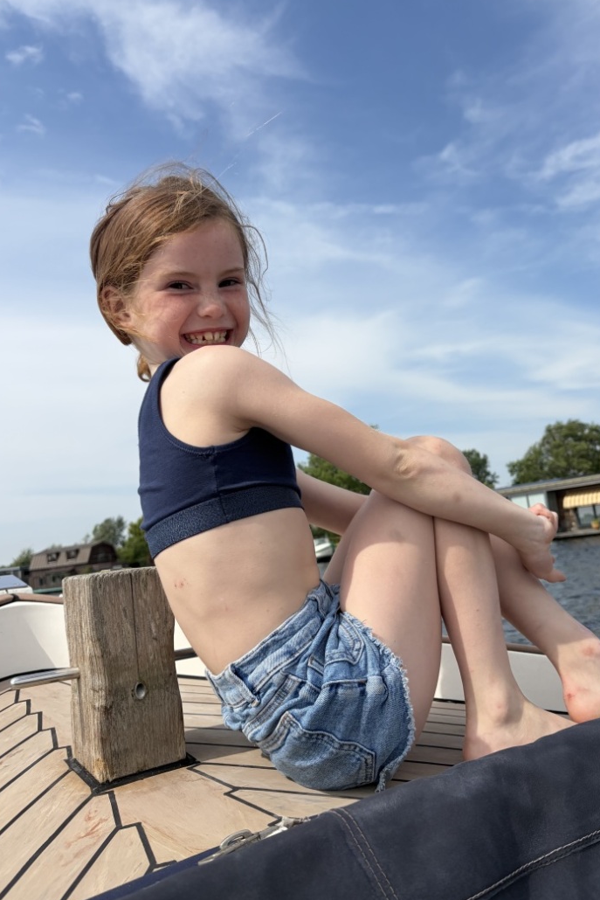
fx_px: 700
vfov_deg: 65.5
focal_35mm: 28
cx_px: 319
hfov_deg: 46.4
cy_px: 448
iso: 64
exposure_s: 1/6993
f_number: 1.6
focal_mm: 5.96
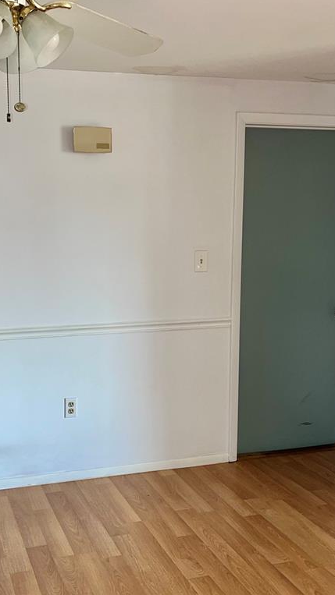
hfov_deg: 30.7
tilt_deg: -7.7
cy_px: 296
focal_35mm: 38
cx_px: 84
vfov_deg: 52.8
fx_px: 600
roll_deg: +1.0
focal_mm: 5.1
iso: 40
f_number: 1.6
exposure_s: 1/30
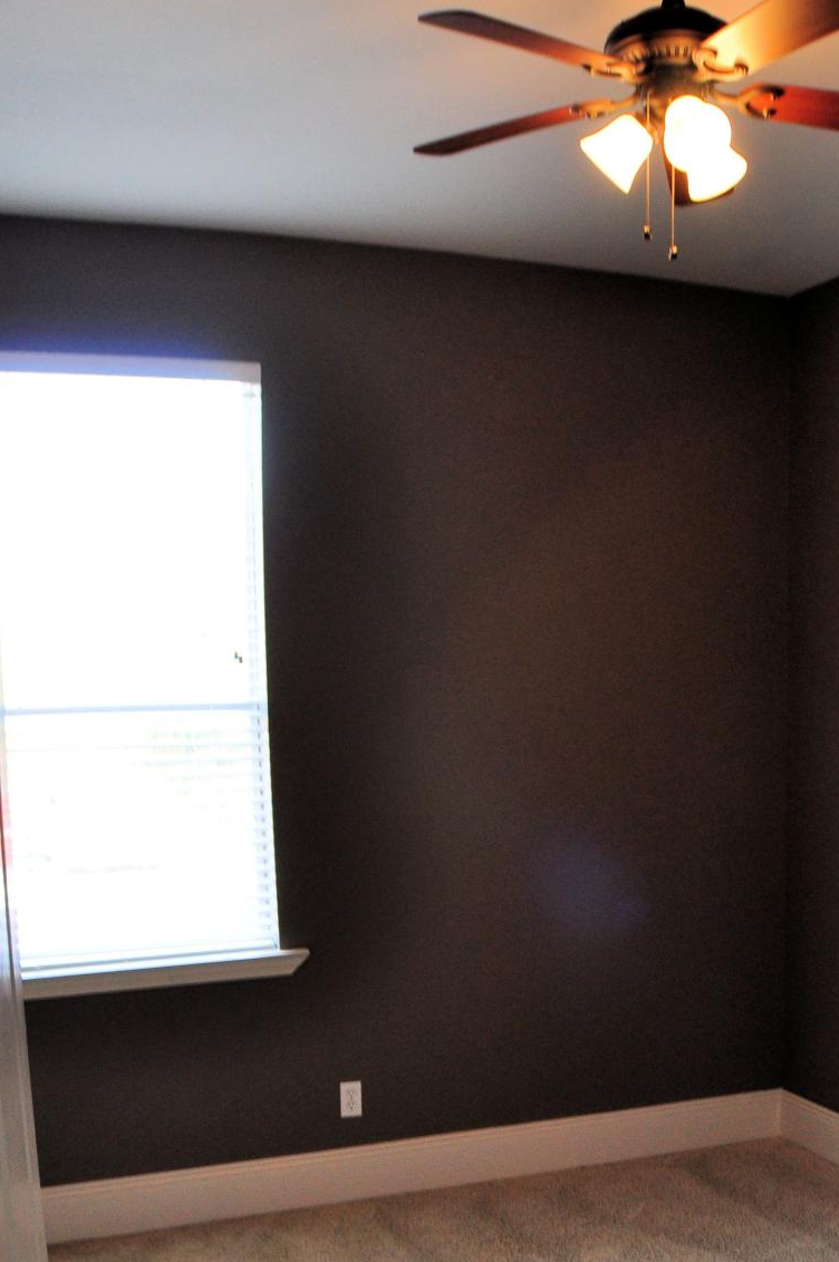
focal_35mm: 53
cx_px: 701
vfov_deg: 36.6
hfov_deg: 24.9
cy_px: 967
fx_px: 1857
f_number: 5
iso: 400
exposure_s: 1/25
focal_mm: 20
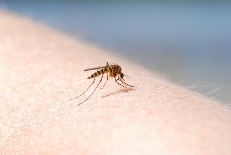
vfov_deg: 8.7
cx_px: 116
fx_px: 1012
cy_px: 78
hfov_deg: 13.0
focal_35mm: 158
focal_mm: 105
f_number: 16
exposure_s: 1/50
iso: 200
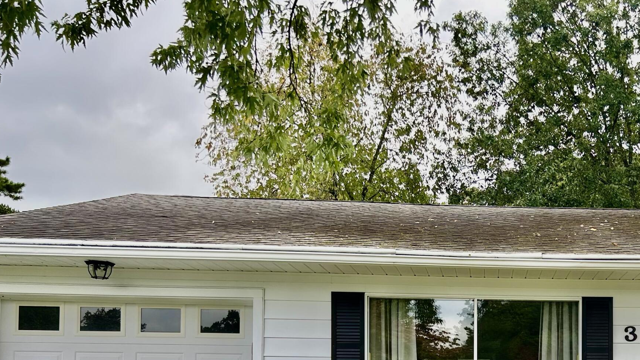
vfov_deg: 23.1
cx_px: 551
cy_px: 390
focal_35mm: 49
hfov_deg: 39.6
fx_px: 832
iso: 50
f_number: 1.5
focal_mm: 5.7
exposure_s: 1/775
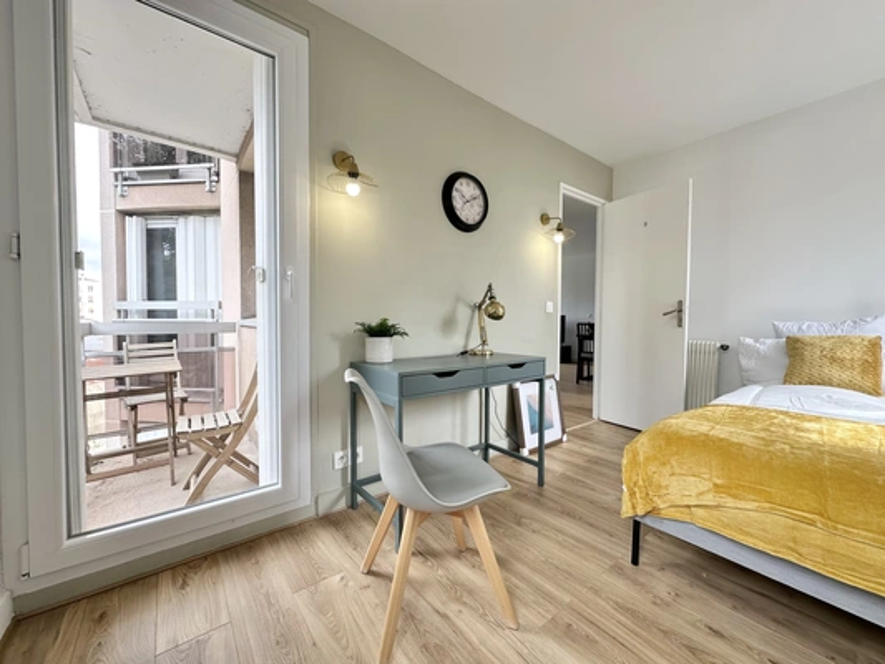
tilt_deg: -1.7
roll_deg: -0.7
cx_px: 442
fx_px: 358
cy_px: 332
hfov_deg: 102.1
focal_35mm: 14
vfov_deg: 85.7
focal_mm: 2.22
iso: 50
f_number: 2.2
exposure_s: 1/99
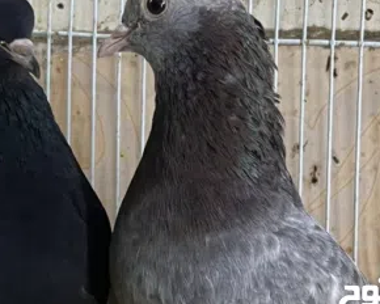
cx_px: 142
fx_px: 630
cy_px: 84
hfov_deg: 33.4
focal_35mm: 56
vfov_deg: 26.9
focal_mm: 5.7
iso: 100
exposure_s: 1/50
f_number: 1.5
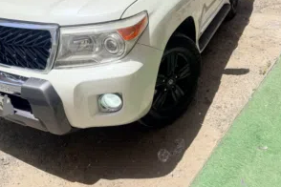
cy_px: 25
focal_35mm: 34
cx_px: 140
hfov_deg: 55.8
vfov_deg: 36.8
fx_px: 265
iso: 100
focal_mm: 6.76
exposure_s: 1/8130
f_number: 1.78
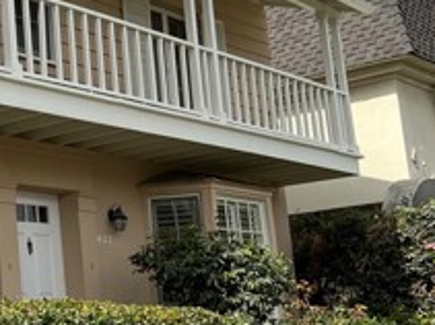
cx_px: -68
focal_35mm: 79
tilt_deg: +10.7
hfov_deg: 23.0
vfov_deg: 18.6
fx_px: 992
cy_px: 140
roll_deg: +3.1
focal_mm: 5.7
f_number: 1.5
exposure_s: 1/3968
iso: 50
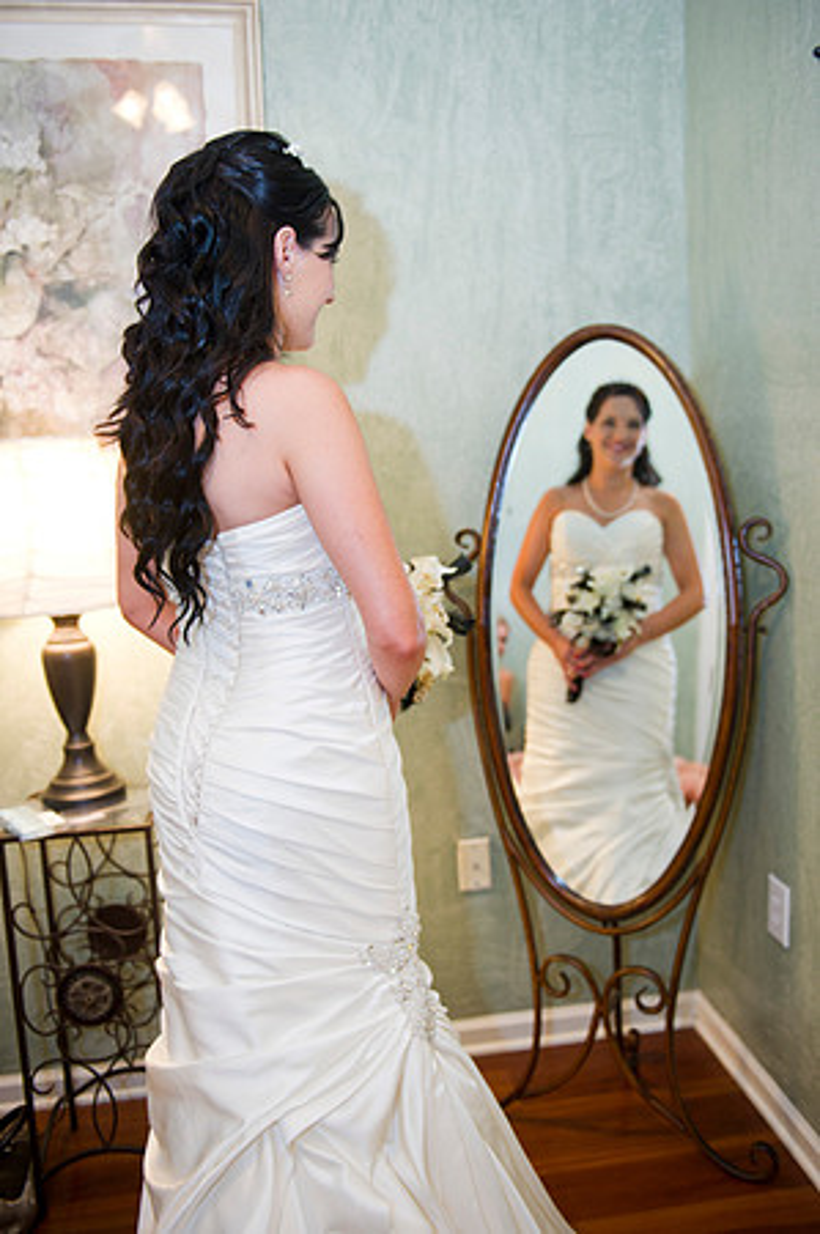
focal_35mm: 31
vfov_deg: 60.3
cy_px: 617
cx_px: 410
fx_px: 1062
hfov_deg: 42.2
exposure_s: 1/100
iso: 800
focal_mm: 31
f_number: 2.8
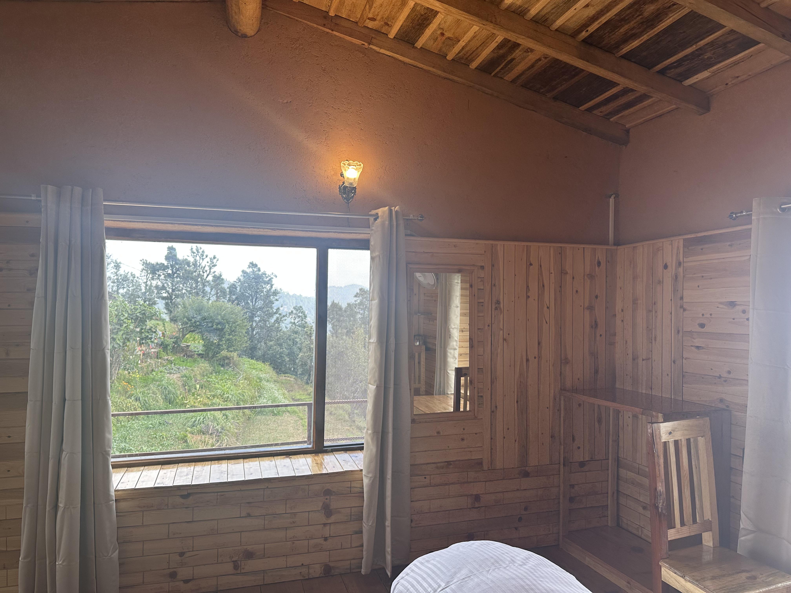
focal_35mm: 24
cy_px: 296
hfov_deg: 71.6
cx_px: 396
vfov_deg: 56.8
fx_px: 548
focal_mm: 6.86
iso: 80
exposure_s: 1/313
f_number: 1.78
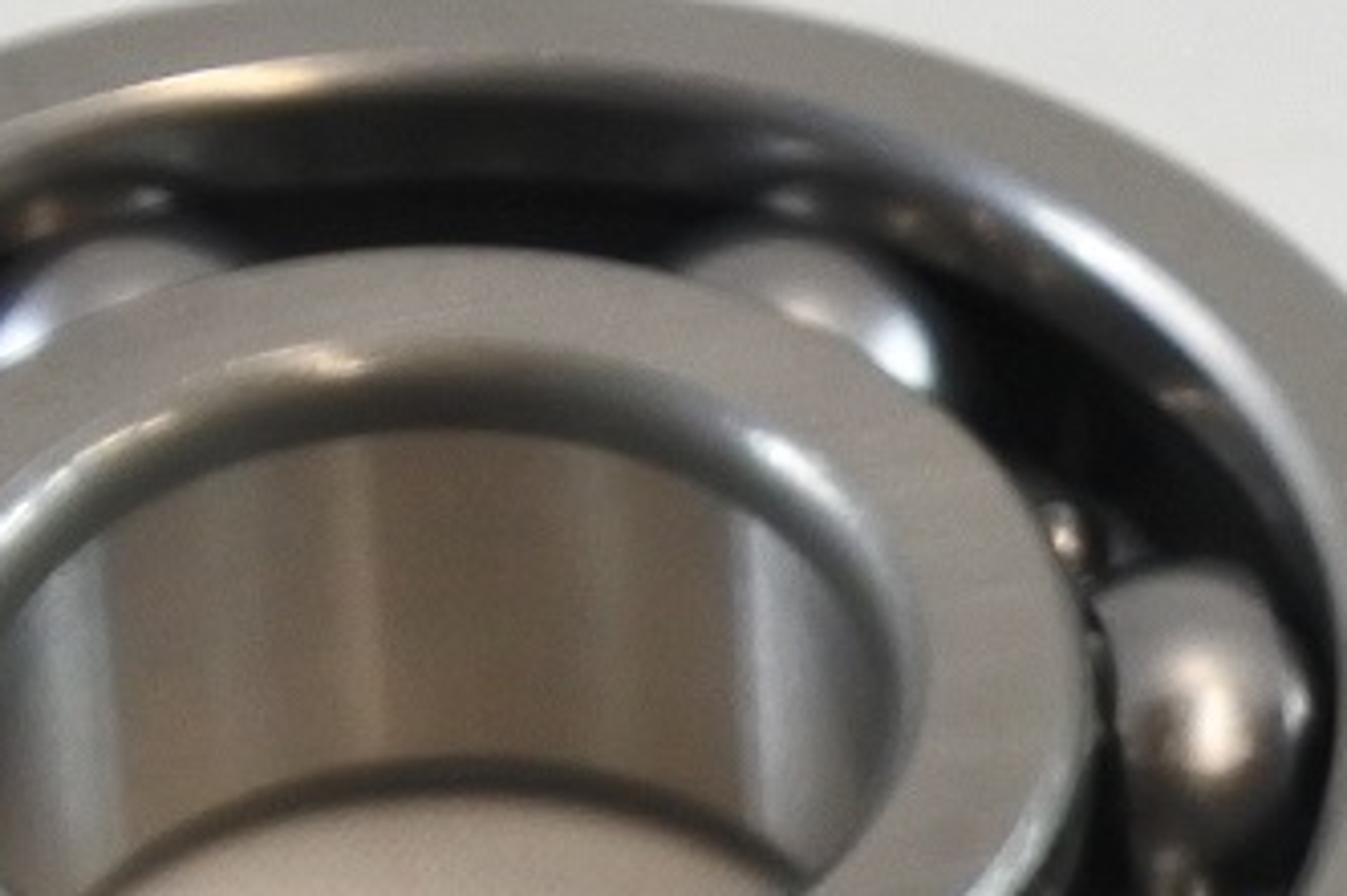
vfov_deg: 4.5
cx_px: 1225
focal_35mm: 305
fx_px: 11406
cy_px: 1226
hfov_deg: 6.7
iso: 560
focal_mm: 24.4
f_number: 5.3
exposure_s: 1/125
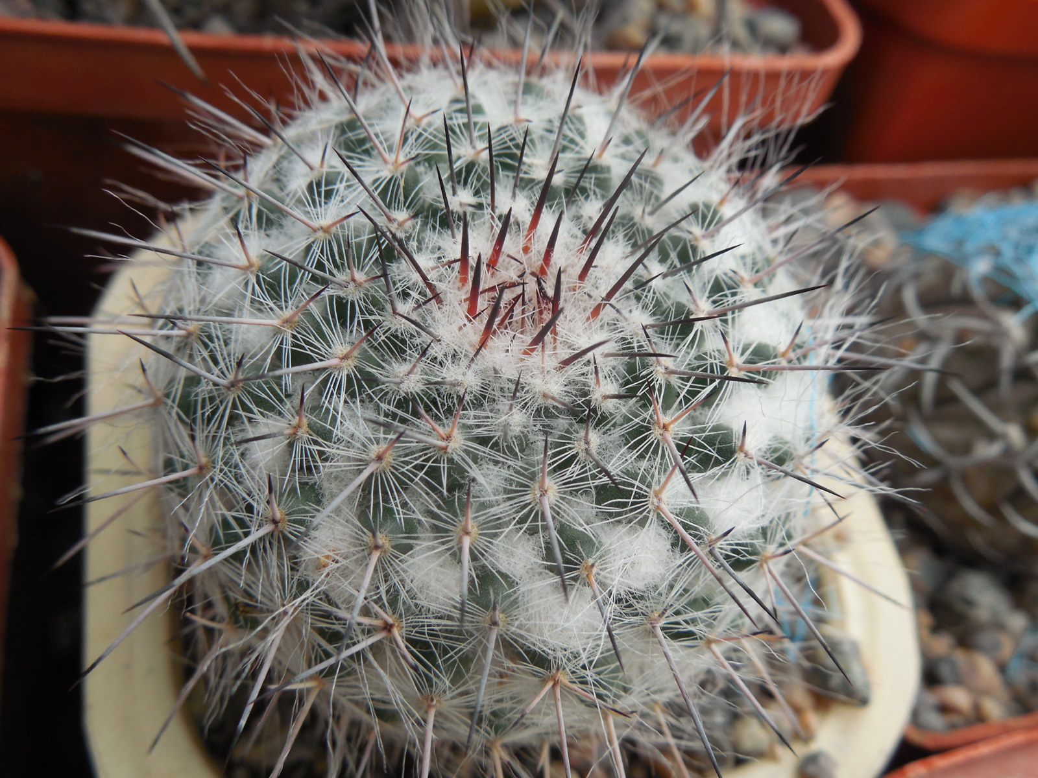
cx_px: 519
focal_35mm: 31
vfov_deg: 45.4
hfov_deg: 58.4
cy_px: 389
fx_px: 930
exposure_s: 1/125
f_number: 3.6
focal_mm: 5.6
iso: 125
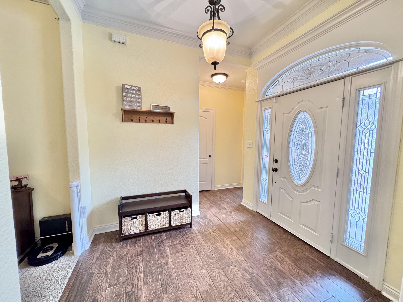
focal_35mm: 14
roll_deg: -0.9
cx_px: 202
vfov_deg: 85.7
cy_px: 151
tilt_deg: -4.9
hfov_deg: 102.1
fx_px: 163
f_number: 2.2
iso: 400
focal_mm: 2.22
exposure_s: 1/60
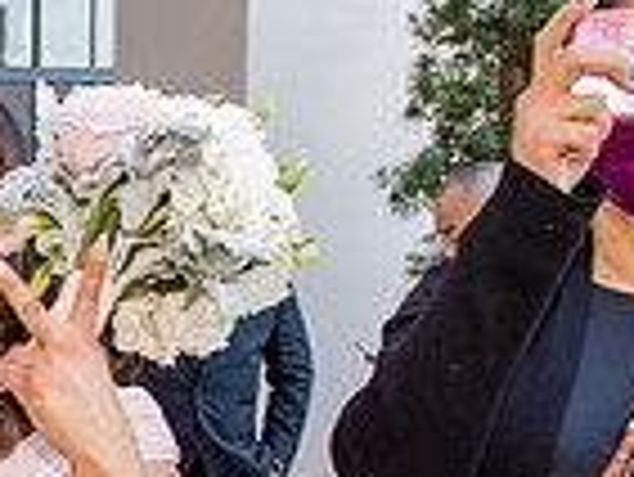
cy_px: 583
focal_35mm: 95
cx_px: -517
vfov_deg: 15.0
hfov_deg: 16.9
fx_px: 1741
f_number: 4.5
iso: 640
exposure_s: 1/200
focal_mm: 24
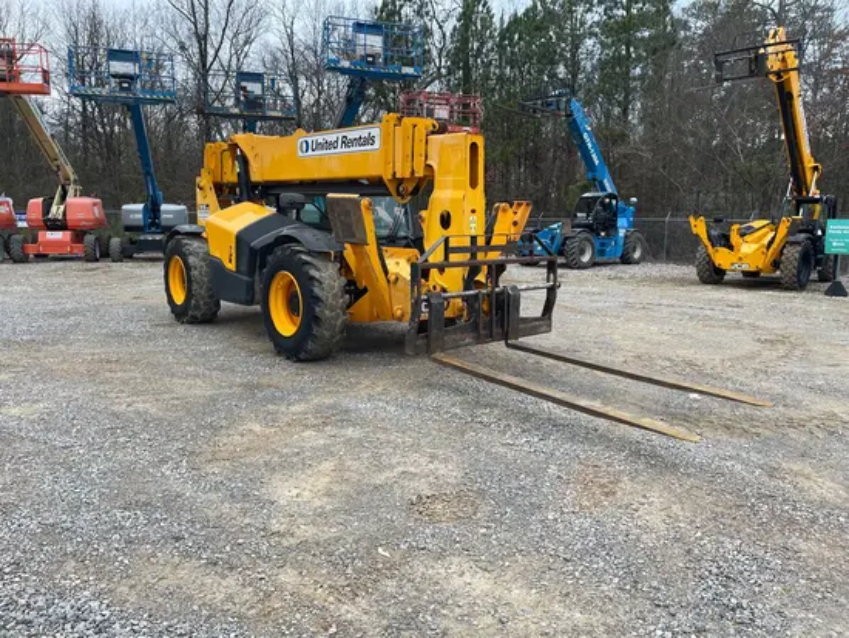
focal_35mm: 26
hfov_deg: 67.3
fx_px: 638
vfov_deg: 53.1
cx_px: 424
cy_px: 319
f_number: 1.6
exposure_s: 1/121
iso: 40
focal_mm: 4.2
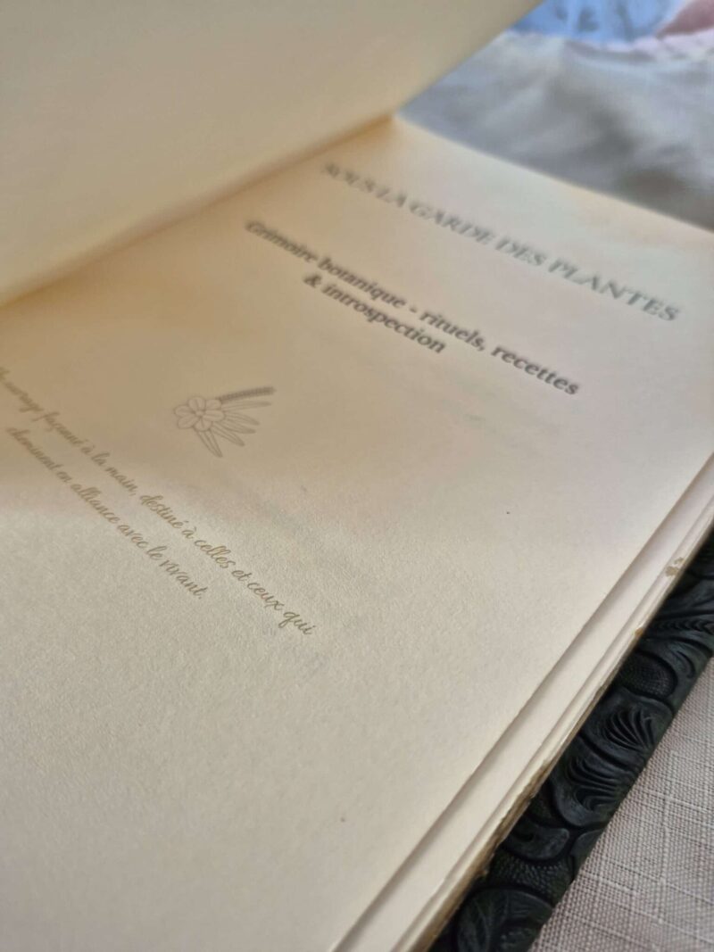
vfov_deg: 73.9
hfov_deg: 58.9
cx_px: 357
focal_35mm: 23
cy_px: 476
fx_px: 633
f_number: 1.8
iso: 200
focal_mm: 5.4
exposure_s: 1/180
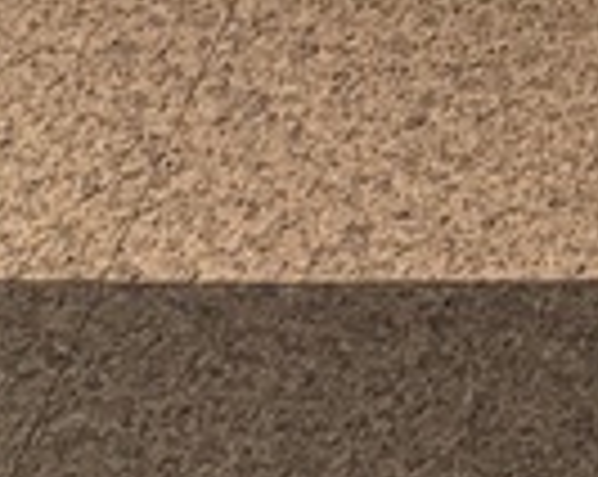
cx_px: 1380
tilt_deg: -20.7
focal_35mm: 196
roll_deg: +1.0
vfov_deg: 6.2
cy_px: -1552
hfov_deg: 9.0
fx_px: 3464
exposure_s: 1/60
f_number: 1.6
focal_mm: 5.96
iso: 125
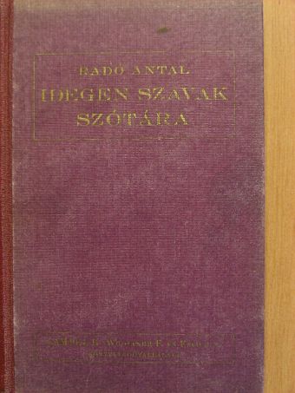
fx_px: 897
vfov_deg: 24.7
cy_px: 196
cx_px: 148
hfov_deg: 18.7
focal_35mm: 79
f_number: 3.5
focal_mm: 13.2
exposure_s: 1/30
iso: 140
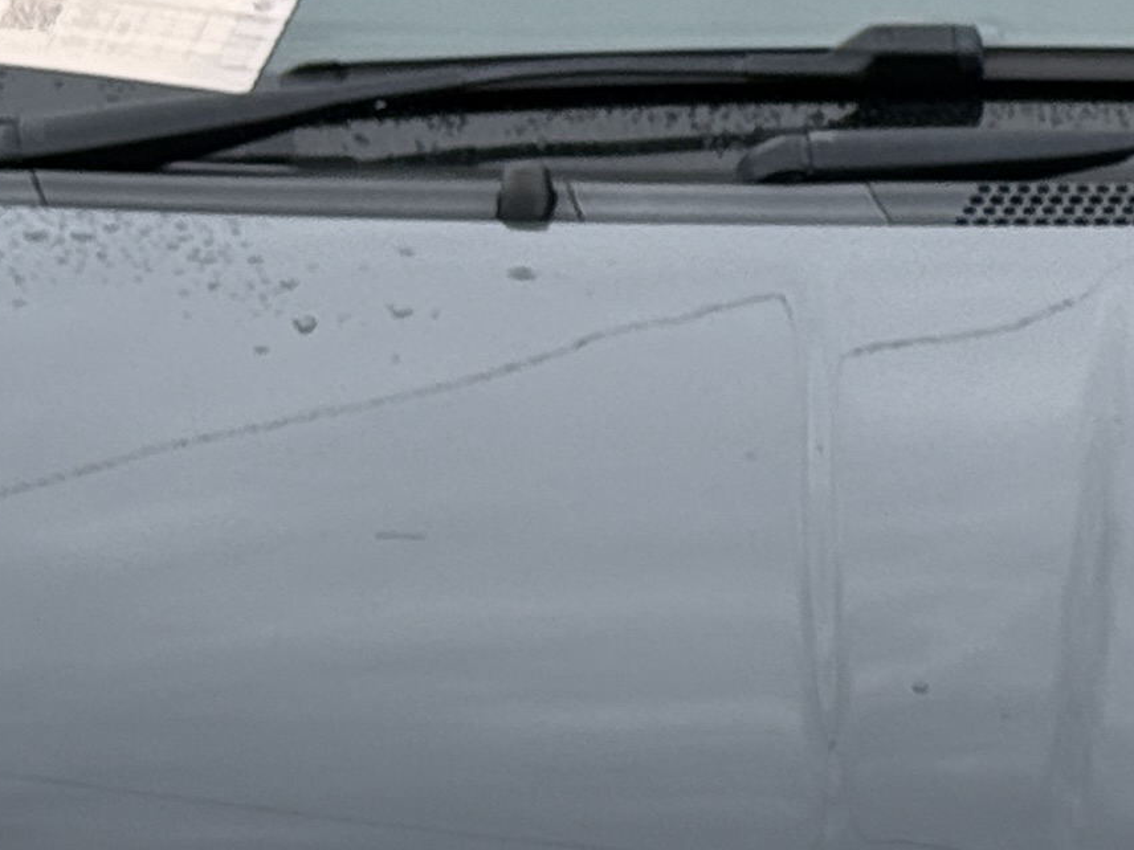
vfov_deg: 6.6
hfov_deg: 8.7
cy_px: 776
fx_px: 7404
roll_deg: -1.3
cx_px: 998
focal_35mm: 226
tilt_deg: -12.2
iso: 64
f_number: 1.78
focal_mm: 6.76
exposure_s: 1/2415
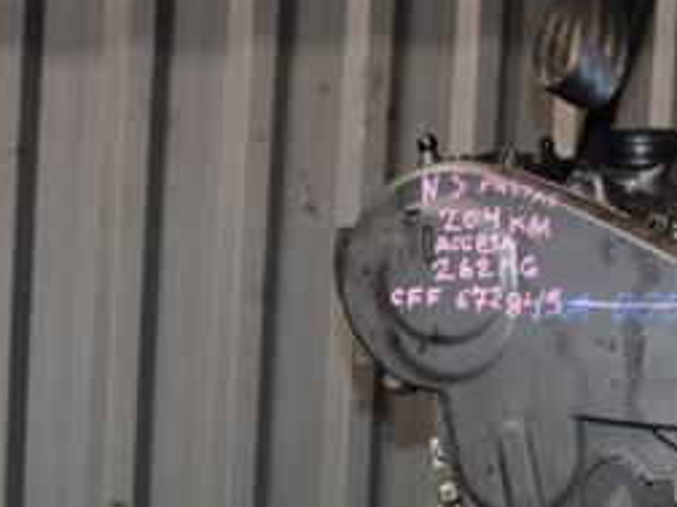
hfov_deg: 26.8
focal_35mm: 72
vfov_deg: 19.7
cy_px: 528
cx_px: 470
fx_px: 1411
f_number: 5
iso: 800
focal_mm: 21
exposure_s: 1/60
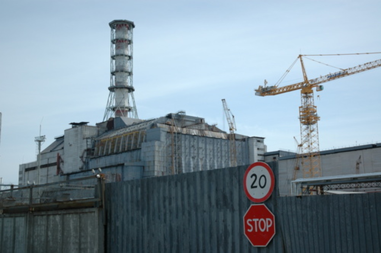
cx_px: 190
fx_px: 539
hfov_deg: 38.9
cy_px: 126
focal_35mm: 51
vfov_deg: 26.4
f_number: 4.2
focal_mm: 34
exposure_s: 1/1600
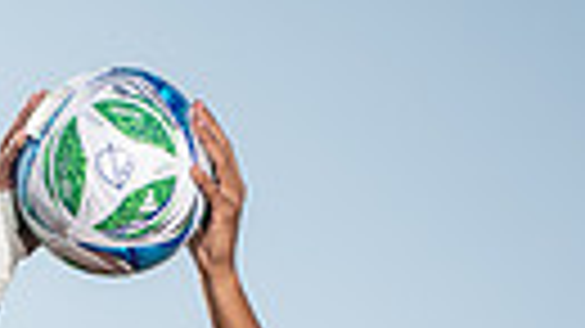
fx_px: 2465
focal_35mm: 159
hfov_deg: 13.4
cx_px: 94
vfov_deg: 7.0
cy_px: 899
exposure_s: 1/400
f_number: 6.3
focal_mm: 44
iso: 100
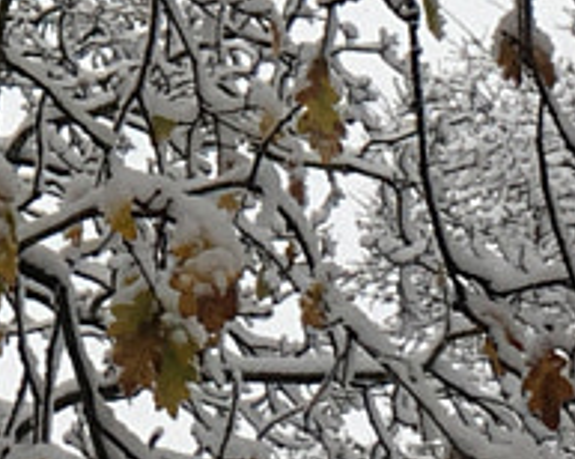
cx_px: -360
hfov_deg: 8.0
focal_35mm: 235
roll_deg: -0.1
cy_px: -629
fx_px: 3995
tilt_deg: +41.4
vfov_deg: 6.3
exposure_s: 1/122
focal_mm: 4.15
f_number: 2.2
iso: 25
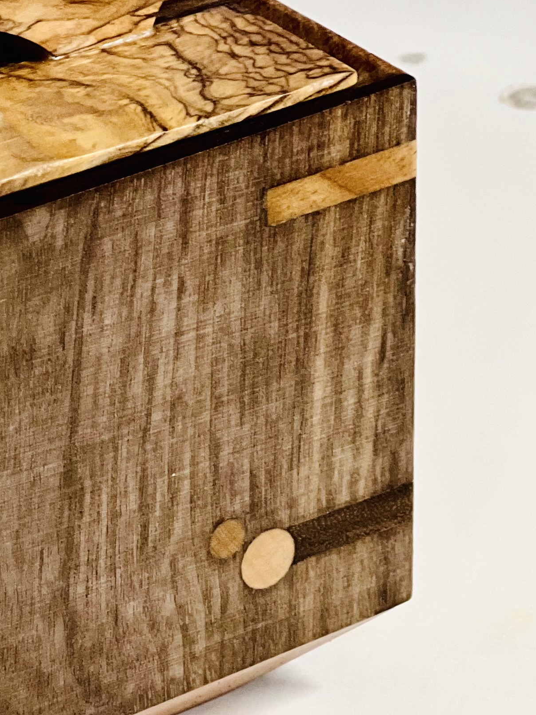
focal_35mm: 193
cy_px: 495
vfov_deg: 10.2
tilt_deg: -31.1
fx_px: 3986
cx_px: -4
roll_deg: +2.4
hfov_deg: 7.7
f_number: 2.8
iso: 200
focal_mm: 9
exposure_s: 1/40
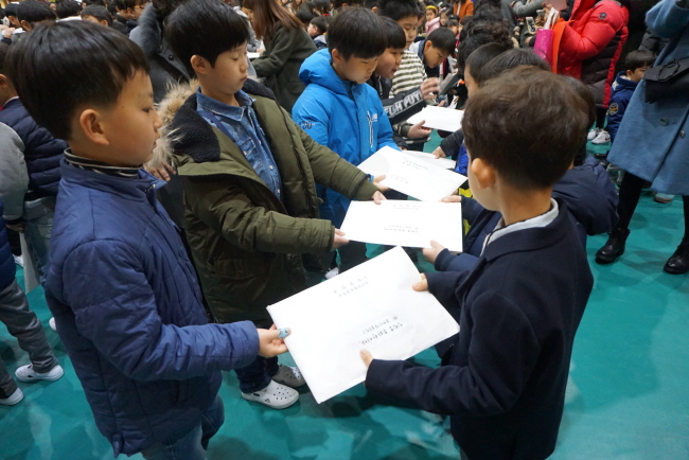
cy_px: 230
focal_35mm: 24
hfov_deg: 73.7
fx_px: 460
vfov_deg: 53.2
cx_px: 344
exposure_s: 1/160
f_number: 4
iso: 2500
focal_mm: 16
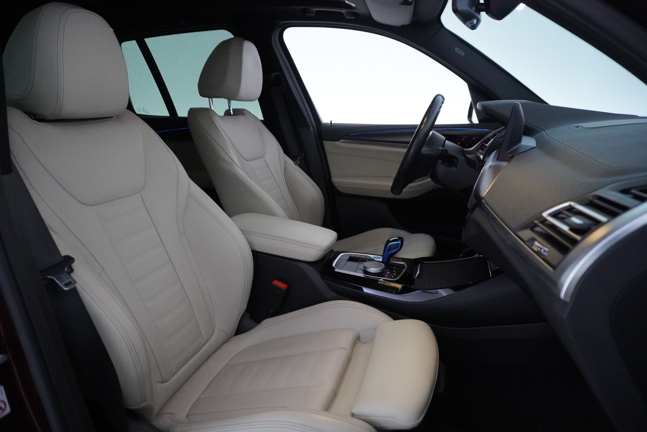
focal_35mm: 24
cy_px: 216
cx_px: 324
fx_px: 431
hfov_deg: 73.7
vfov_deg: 53.1
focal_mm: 16
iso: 5000
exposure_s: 1/160
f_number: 3.5
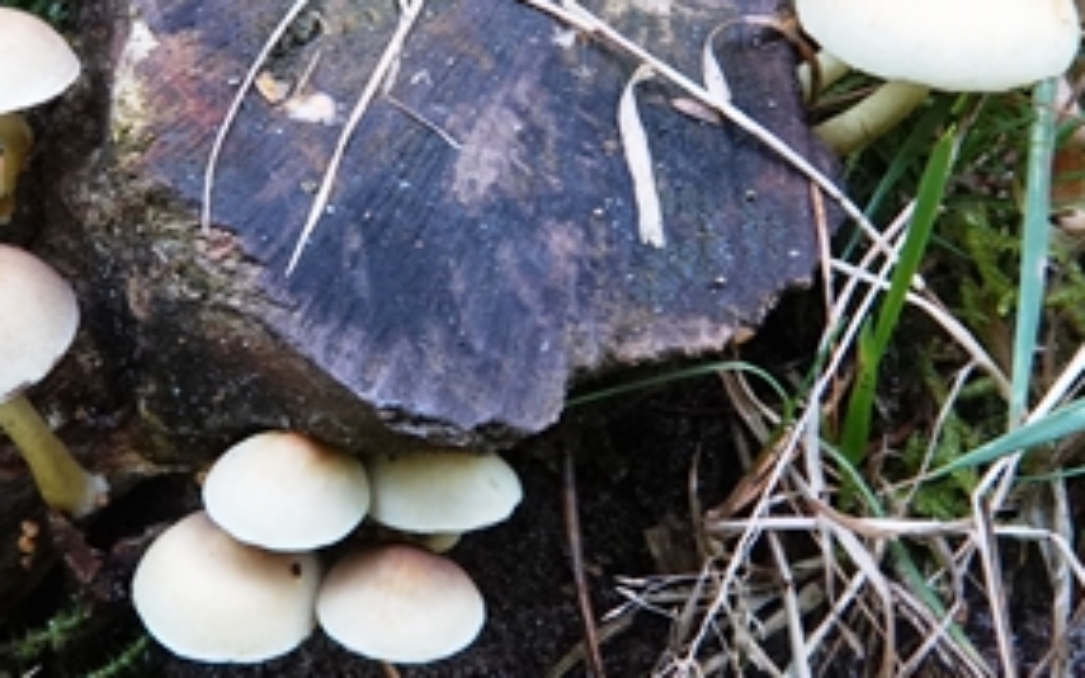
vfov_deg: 23.3
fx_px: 1626
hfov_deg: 36.2
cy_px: 170
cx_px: 305
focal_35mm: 55
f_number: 8
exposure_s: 1/30
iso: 800
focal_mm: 8.8
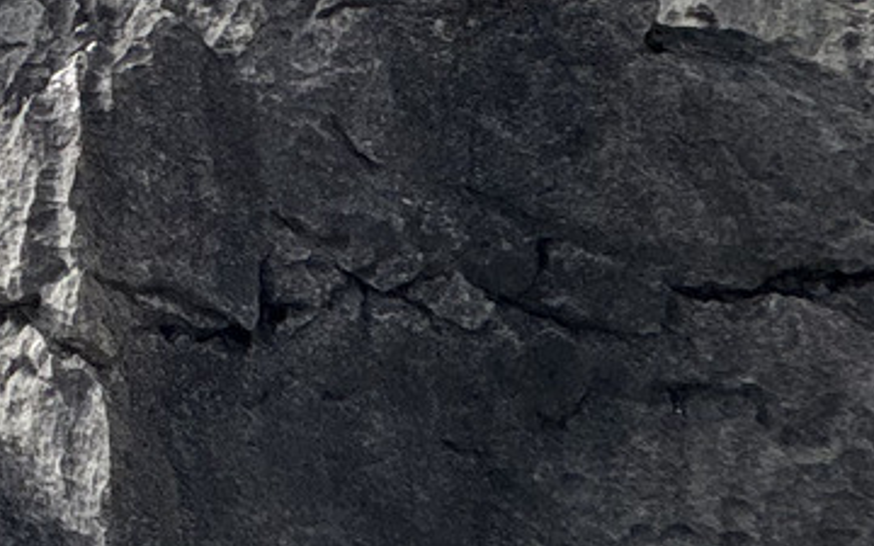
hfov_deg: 18.5
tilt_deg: -1.2
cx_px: -913
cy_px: -376
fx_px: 1572
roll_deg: -0.1
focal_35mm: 66
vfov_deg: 16.9
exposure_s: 1/1976
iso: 50
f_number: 2.2
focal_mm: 2.22
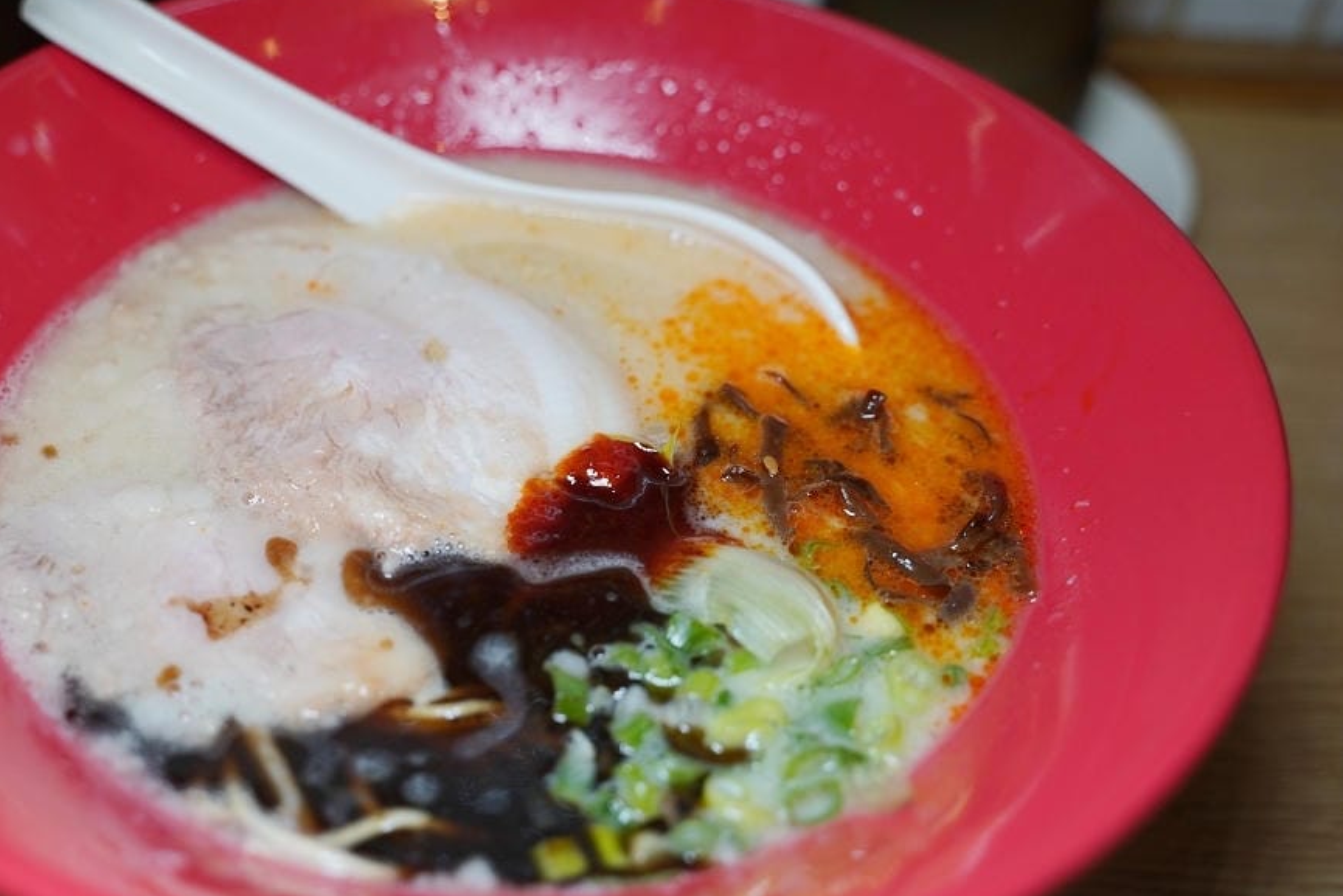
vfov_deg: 31.2
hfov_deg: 45.1
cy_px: 453
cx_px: 508
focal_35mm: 43
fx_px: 1604
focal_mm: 31
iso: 160
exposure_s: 1/60
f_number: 4
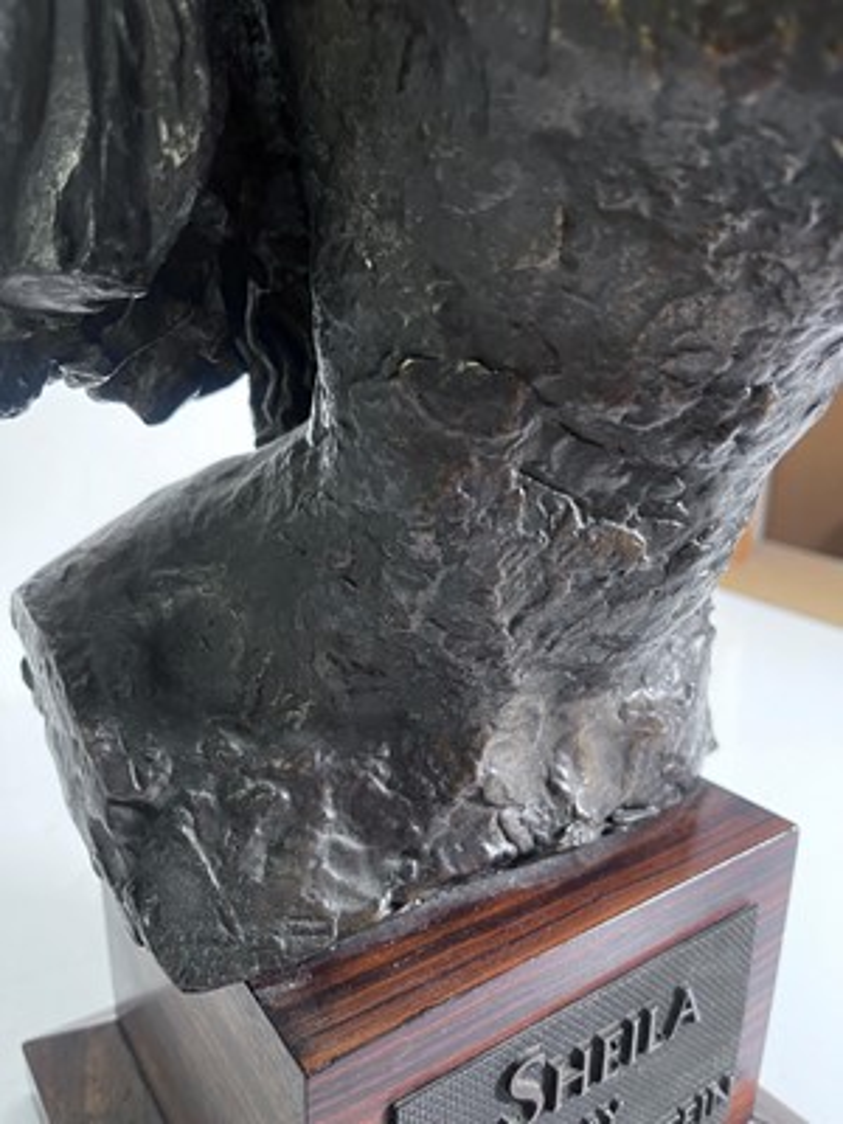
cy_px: 562
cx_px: 422
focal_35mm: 26
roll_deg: +0.0
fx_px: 844
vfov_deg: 67.3
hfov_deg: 53.1
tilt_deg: -16.6
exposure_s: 1/50
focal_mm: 5.1
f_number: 1.6
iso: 160
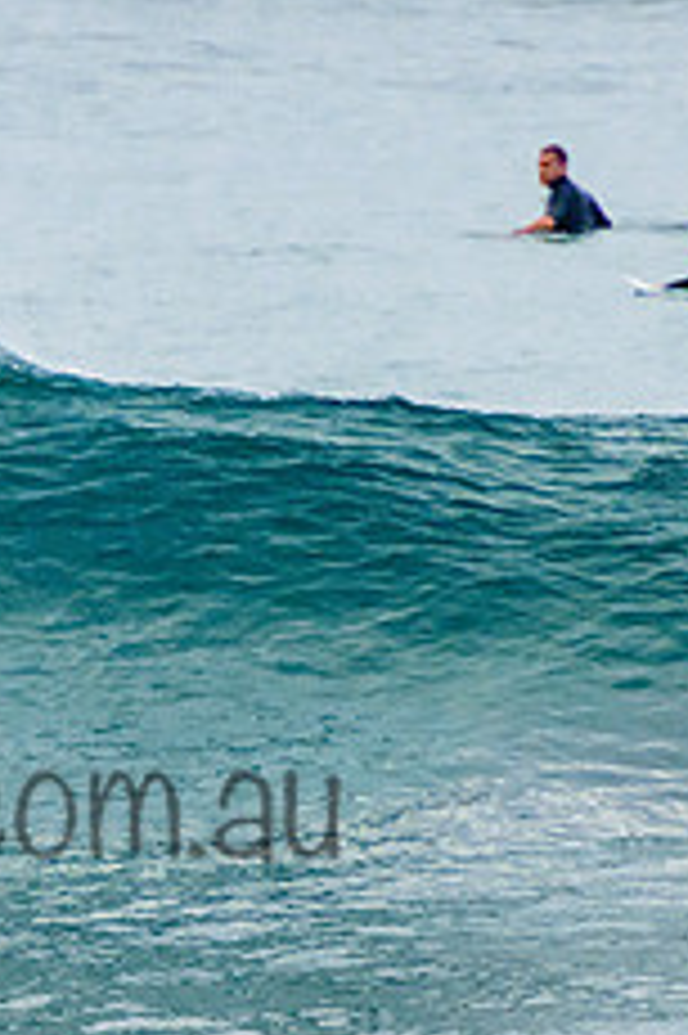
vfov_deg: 1.5
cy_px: 754
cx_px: -135
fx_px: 39846
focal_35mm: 1388
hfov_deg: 1.0
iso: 500
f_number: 5.6
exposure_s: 1/1250
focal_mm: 400
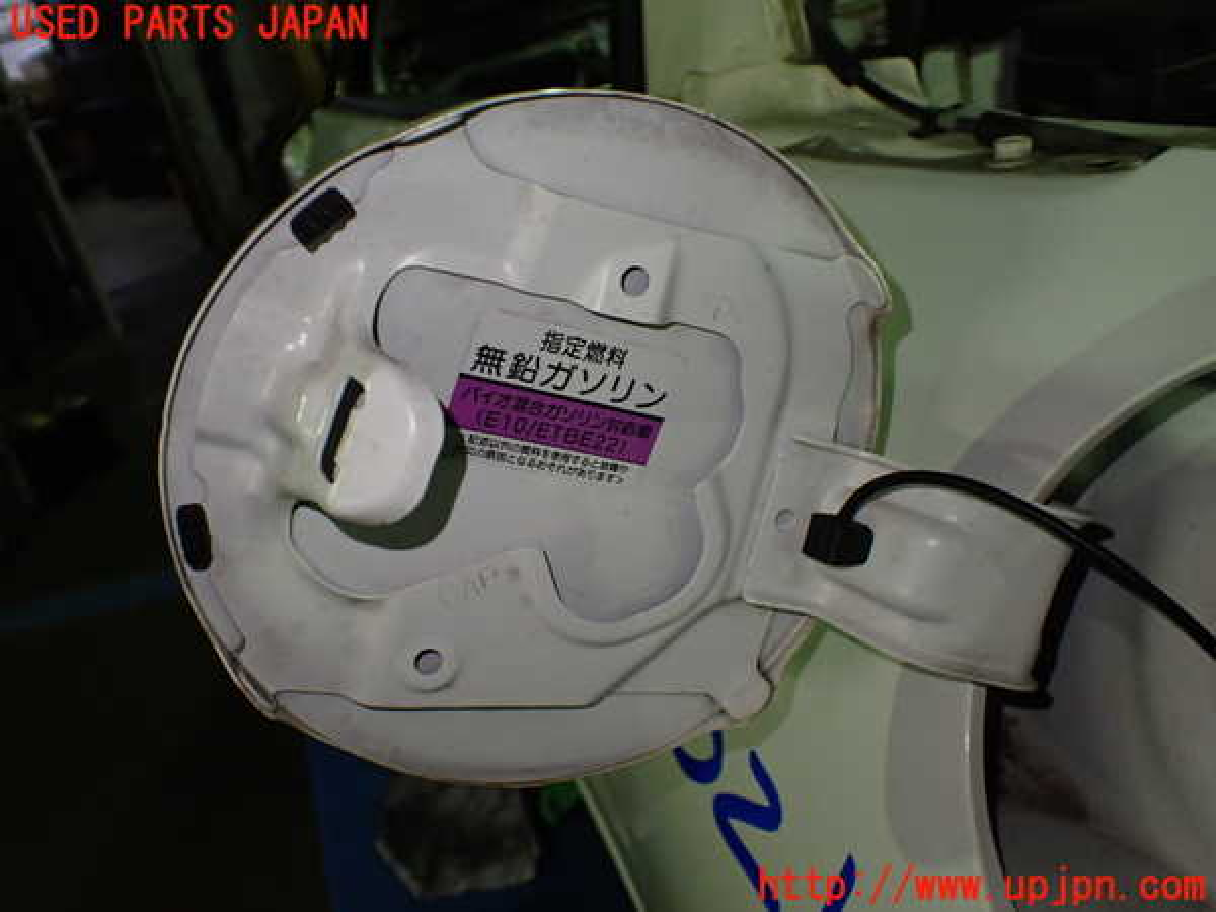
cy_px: 456
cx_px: 608
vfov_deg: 46.8
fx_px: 1054
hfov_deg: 60.0
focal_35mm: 30
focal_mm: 5.4
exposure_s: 1/125
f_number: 2.3
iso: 400
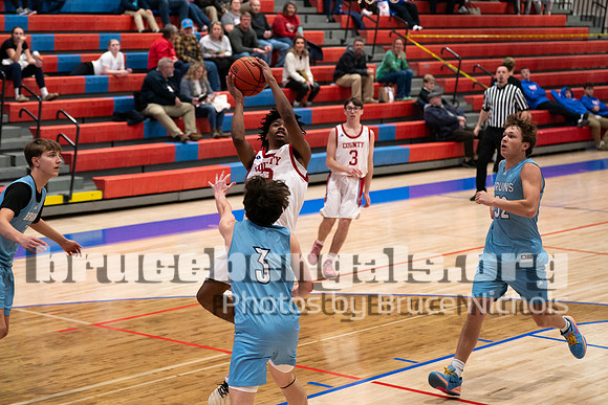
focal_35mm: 86
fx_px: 1445
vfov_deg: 16.0
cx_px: 237
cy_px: 169
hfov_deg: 23.7
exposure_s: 1/1000
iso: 4000
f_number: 2.8
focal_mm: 70
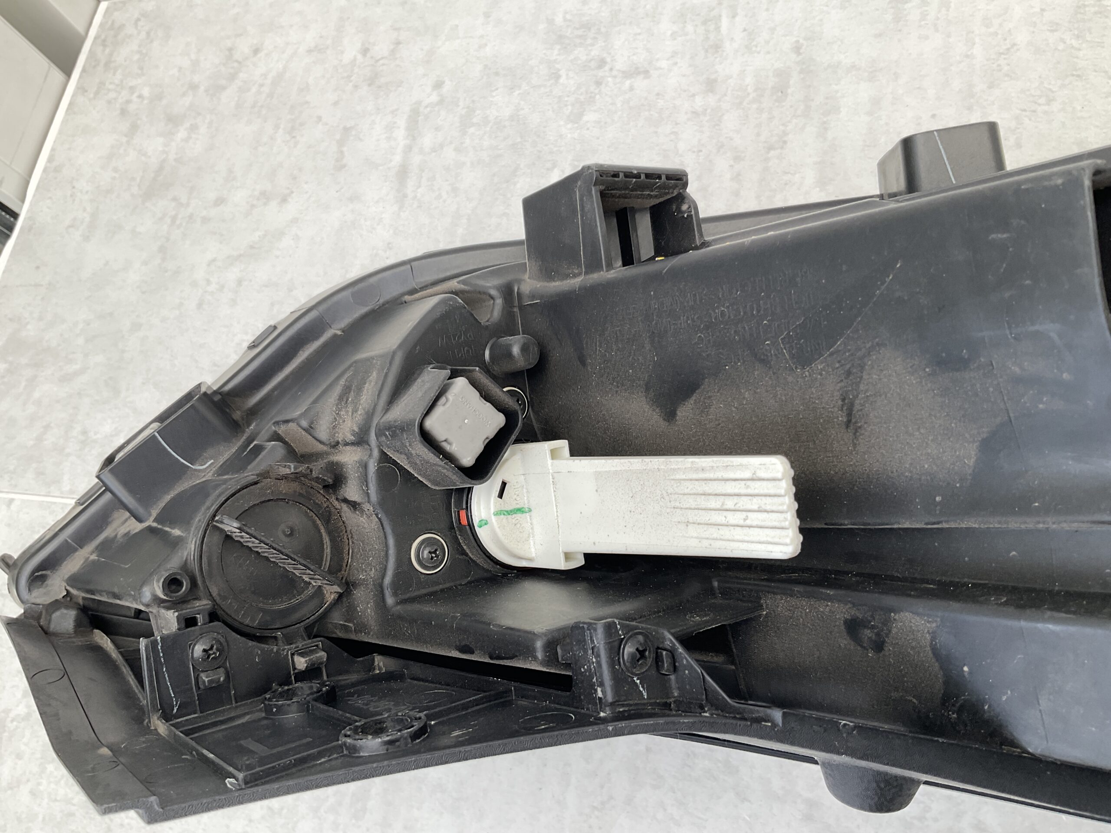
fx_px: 931
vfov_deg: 48.2
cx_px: 556
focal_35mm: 29
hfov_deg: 61.7
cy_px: 416
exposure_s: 1/232
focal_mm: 3
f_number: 1.8
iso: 16
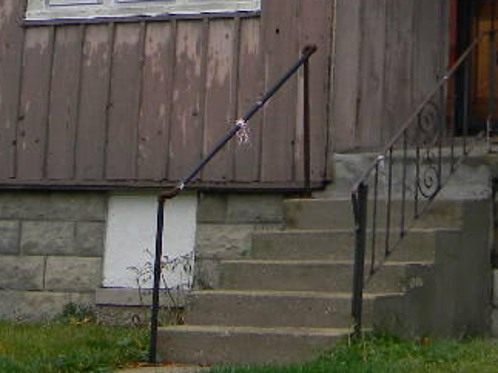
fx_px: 1870
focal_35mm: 130
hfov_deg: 14.3
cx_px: 731
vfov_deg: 10.9
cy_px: -217
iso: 80
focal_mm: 7.3
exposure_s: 1/86
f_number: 3.8
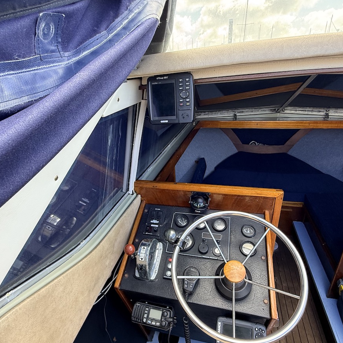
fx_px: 235
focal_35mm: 21
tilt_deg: -23.7
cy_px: 176
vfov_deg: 72.1
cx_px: 170
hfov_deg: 72.1
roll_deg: +3.3
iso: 80
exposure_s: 1/99
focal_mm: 2.22
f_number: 2.2
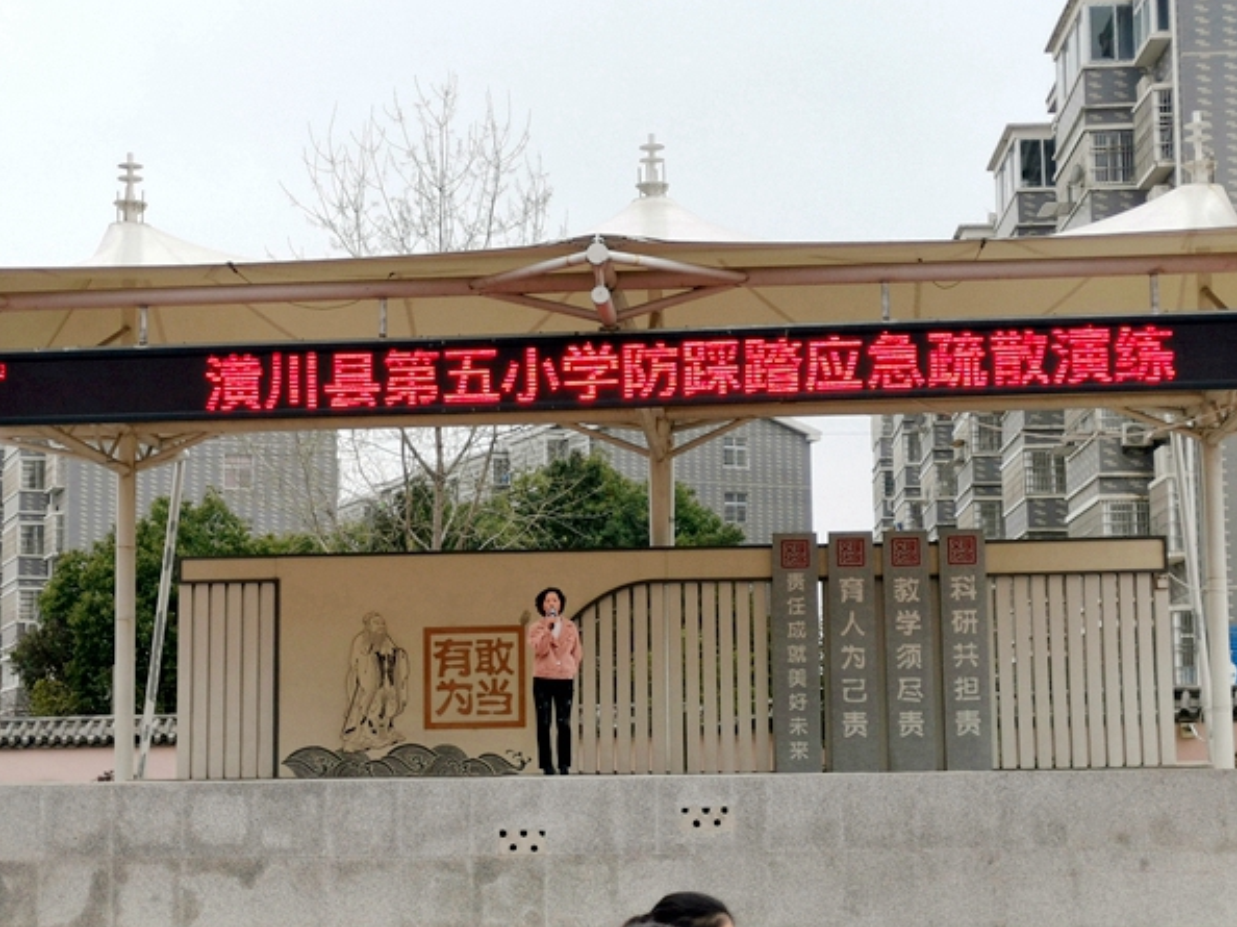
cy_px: 535
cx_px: 610
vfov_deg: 23.6
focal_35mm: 62
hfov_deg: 31.2
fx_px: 2215
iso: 50
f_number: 1.8
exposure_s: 1/391
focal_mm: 4.75
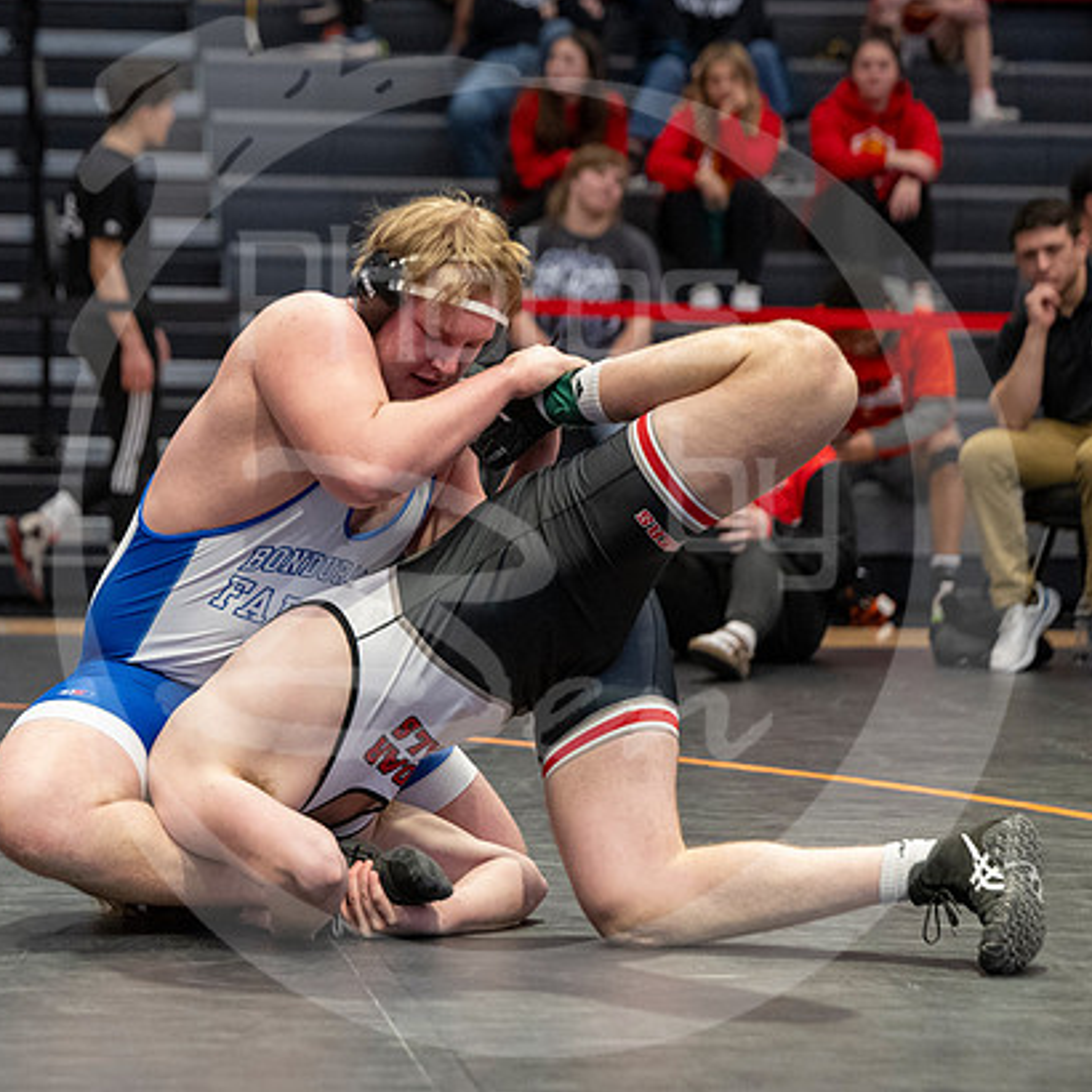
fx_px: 5068
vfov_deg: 12.3
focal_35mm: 142
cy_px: 720
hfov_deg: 12.3
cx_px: 248
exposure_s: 1/1000
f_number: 2.8
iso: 3200
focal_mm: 83
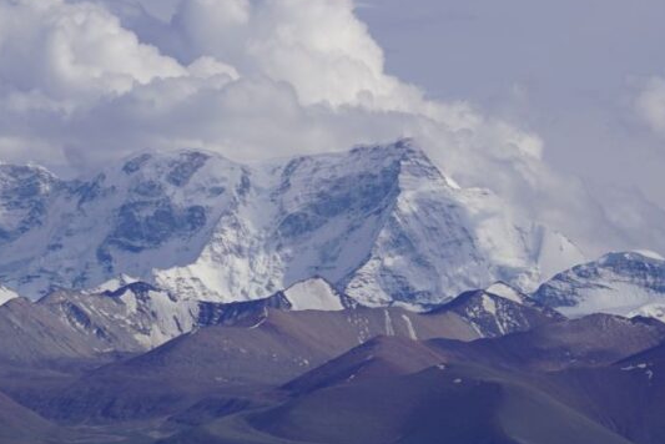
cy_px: 154
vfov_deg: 3.6
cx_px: 170
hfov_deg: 5.4
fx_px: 7097
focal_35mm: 384
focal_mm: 200
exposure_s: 1/500
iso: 100
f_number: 8
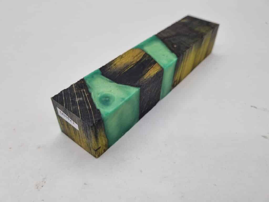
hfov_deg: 67.3
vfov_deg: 53.1
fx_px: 202
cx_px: 134
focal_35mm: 26
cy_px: 101
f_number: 1.8
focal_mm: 5.4
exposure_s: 1/520
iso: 50
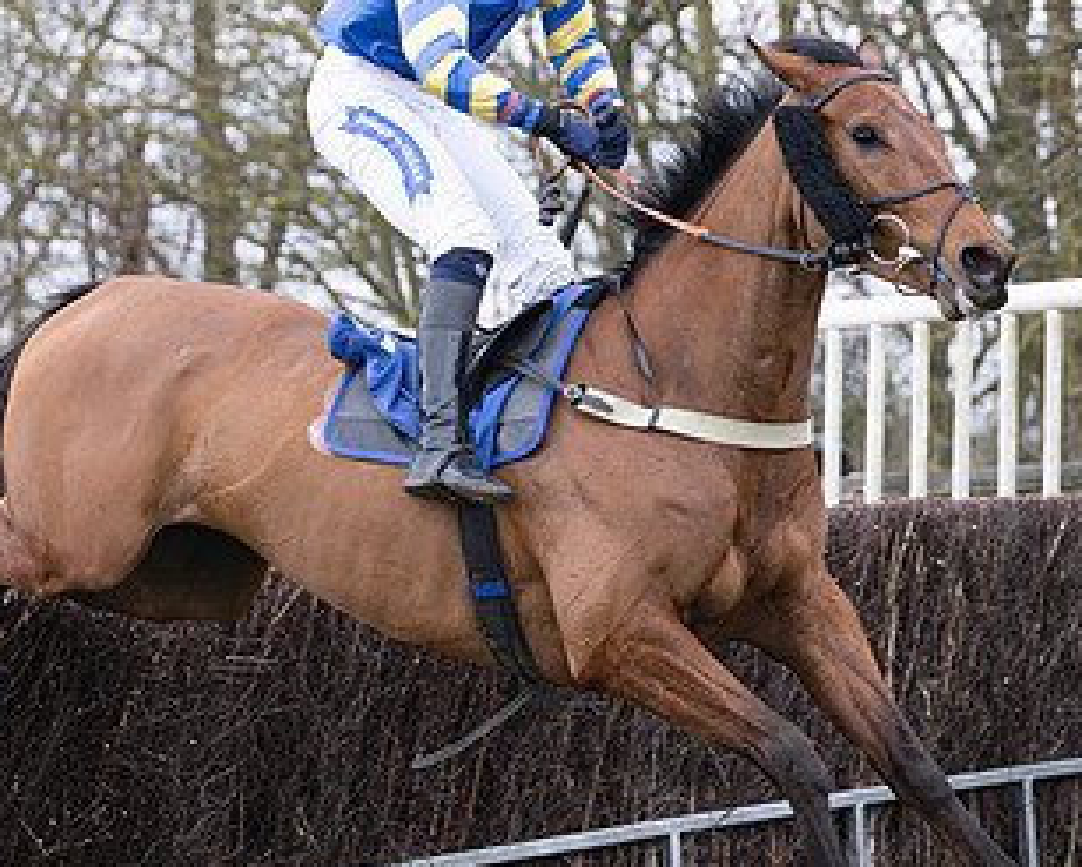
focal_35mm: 184
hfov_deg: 10.5
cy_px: 288
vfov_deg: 8.4
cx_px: 513
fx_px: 5896
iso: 400
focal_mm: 77
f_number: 2.8
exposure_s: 1/1600
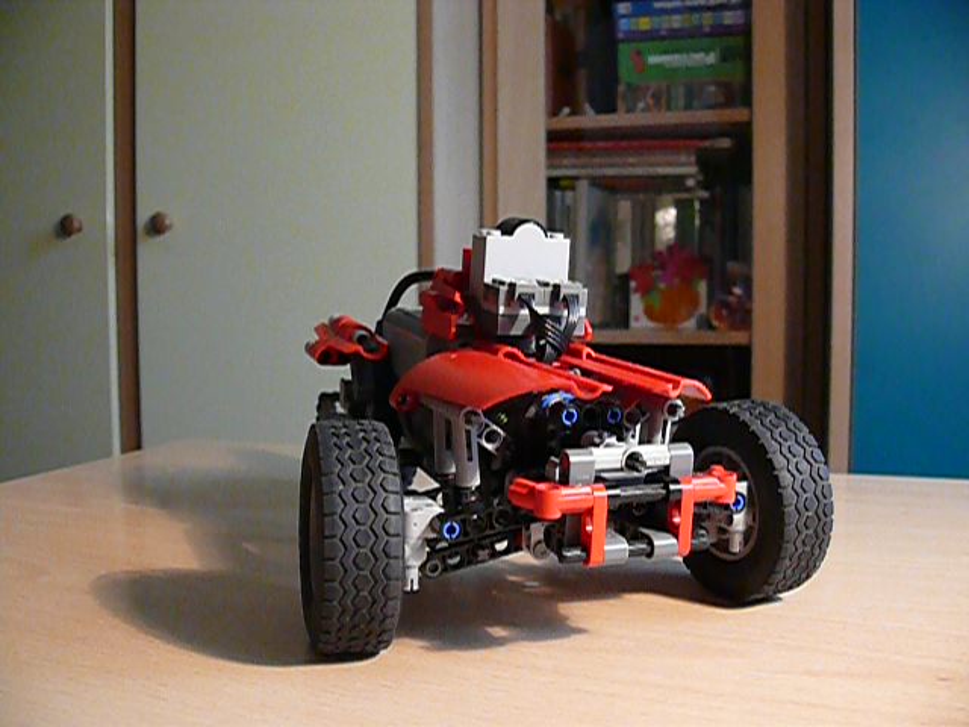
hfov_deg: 52.6
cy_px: 364
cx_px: 484
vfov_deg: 40.7
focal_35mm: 35
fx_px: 980
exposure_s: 1/30
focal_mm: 7.4
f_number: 2.8
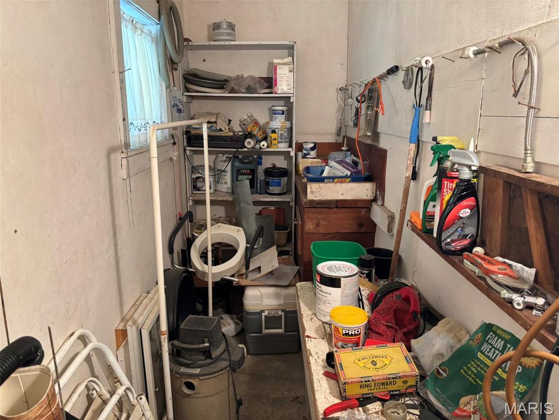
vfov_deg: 53.1
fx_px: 420
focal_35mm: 26
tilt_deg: -12.3
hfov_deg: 67.3
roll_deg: -0.7
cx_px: 280
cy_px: 210
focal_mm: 5.96
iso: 250
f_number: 1.6
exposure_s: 1/60
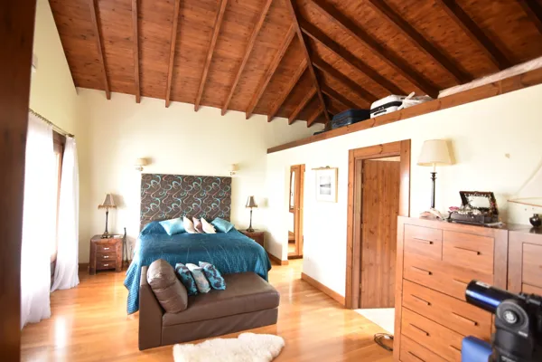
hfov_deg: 95.0
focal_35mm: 16
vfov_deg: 72.1
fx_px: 248
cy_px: 181
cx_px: 271
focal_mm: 11
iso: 220
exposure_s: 1/15
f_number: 2.8
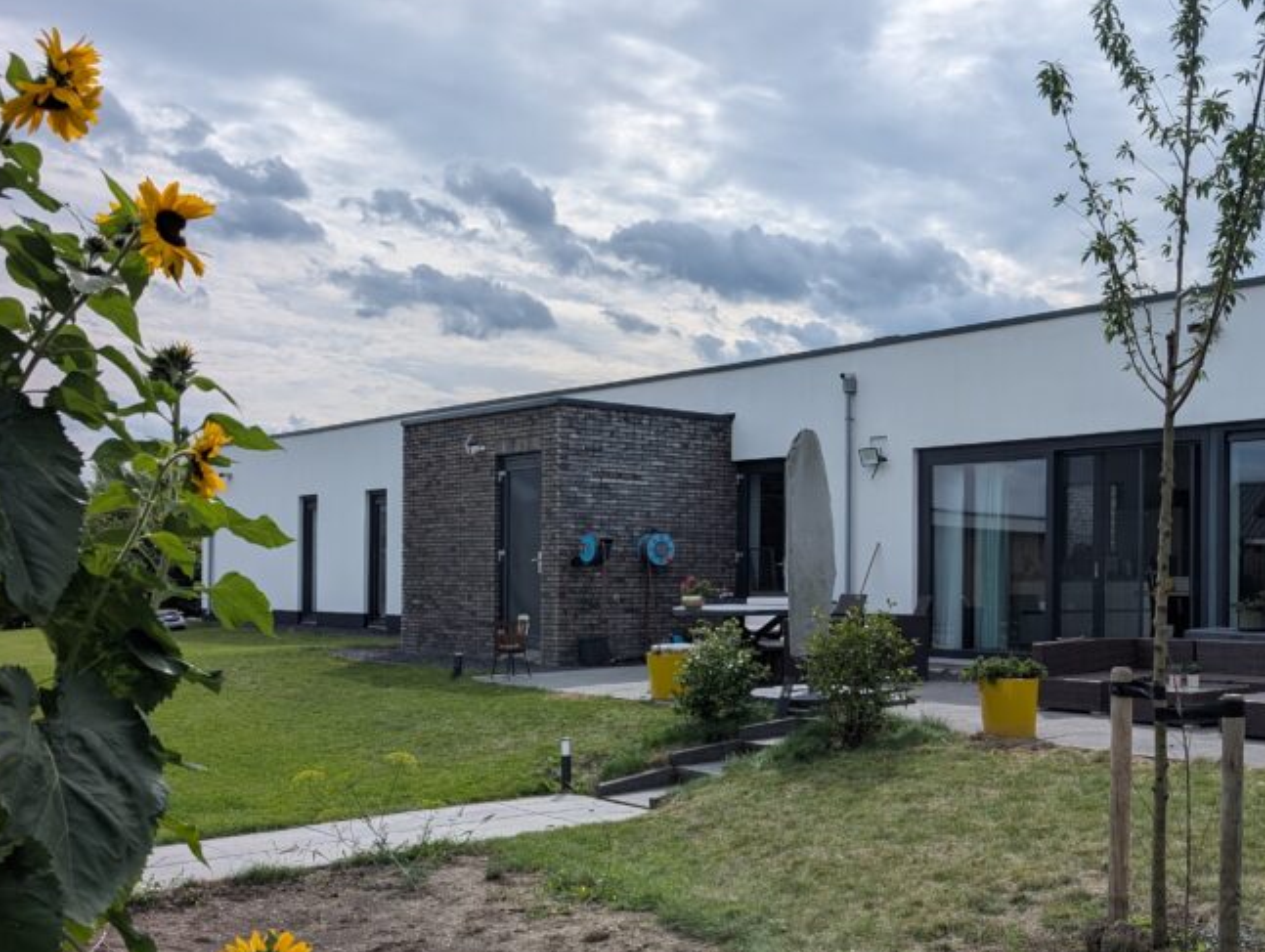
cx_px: 985
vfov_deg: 37.6
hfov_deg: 46.7
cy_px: 578
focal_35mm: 38
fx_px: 1390
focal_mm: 6.9
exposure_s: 1/2404
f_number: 1.68
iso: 20
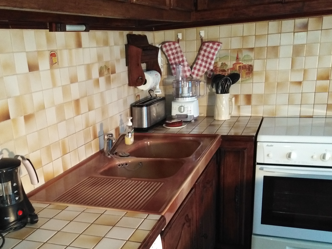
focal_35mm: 41
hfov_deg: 45.2
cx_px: 116
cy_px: 183
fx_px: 393
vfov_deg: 34.5
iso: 564
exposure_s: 1/20.1
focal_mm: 3.46
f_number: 2.2
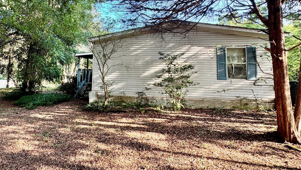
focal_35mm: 22
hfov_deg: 80.5
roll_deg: -0.9
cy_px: 56
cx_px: 125
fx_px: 176
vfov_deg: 50.5
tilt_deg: +4.6
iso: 64
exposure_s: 1/99
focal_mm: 2.22
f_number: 2.2
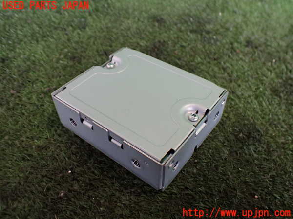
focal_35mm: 30
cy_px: 110
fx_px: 254
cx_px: 146
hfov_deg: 60.0
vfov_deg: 46.8
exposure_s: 1/125
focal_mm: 5.4
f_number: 2.3
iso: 400
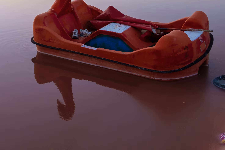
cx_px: 34
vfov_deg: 23.2
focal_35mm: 57
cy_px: 15
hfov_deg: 33.6
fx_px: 356
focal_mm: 18.8
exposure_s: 1/200
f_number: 3.2
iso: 250
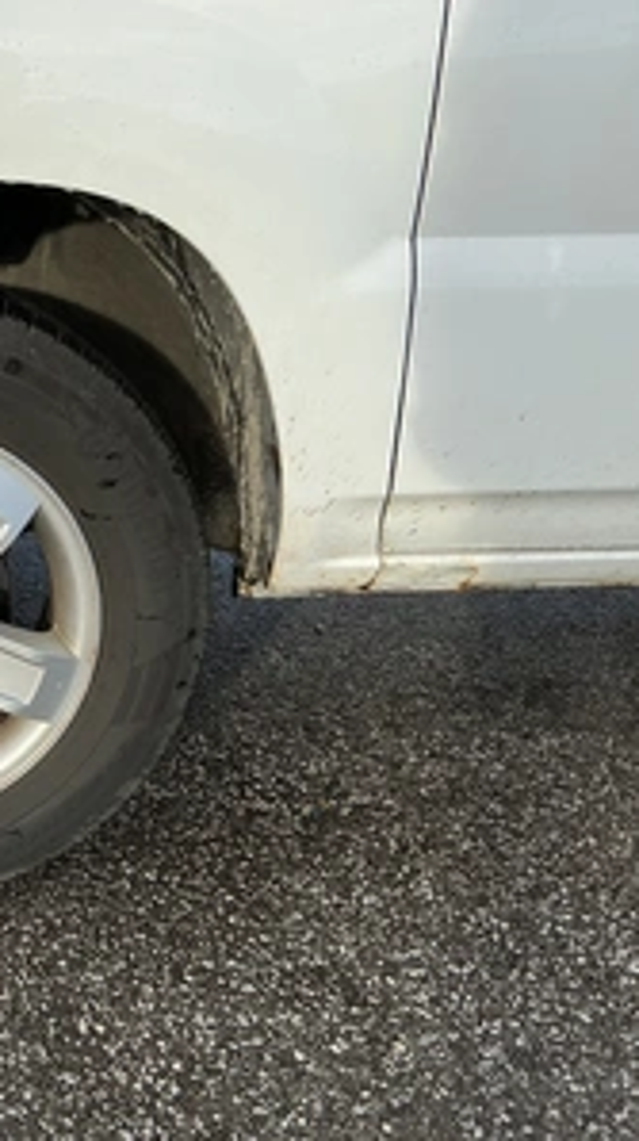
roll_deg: +1.3
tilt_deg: -21.7
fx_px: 1239
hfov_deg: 26.5
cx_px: -73
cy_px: 570
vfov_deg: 49.4
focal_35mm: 41
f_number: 1.8
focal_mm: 3
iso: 25
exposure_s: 1/912
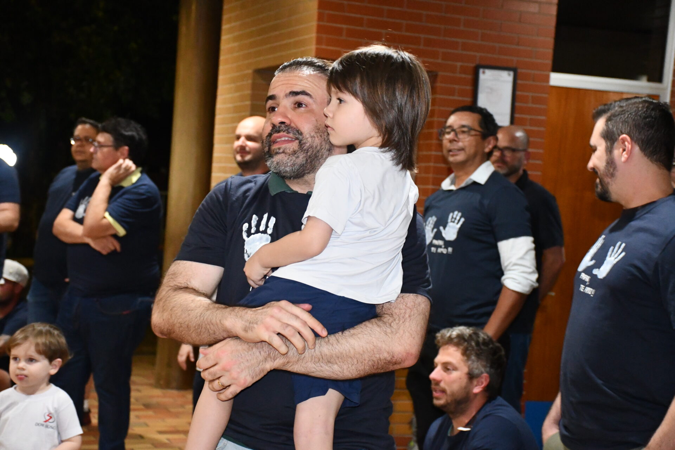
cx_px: 338
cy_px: 225
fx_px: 1350
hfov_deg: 28.1
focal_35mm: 72
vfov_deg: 18.9
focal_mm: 48
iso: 5600
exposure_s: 1/60
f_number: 4.5
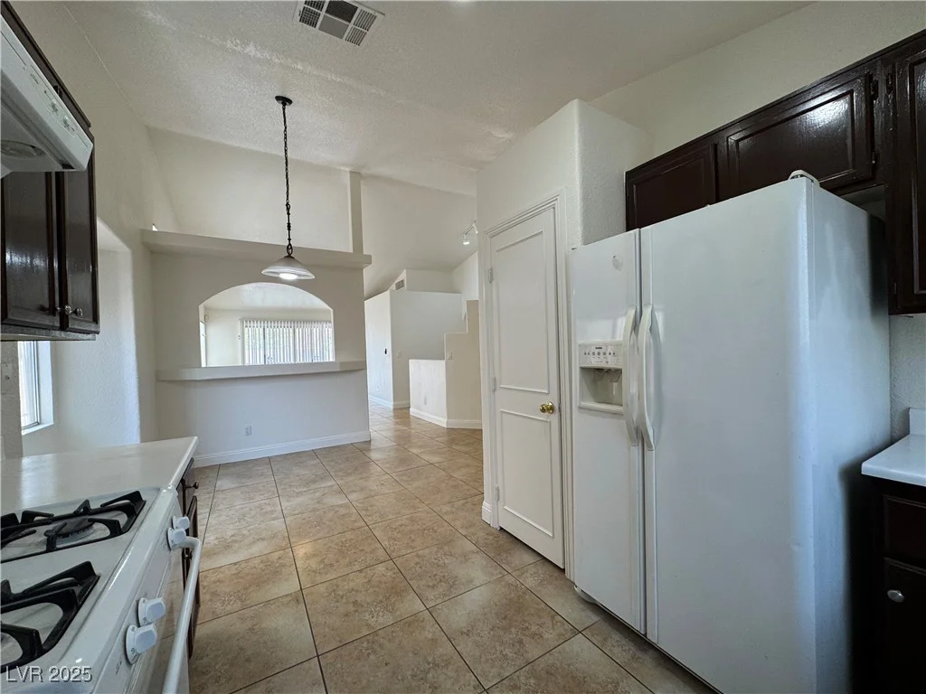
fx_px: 375
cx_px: 463
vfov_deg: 85.7
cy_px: 347
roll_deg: +1.7
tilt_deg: -0.3
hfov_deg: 102.1
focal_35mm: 14
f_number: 2.2
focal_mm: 2.22
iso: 100
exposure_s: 1/120
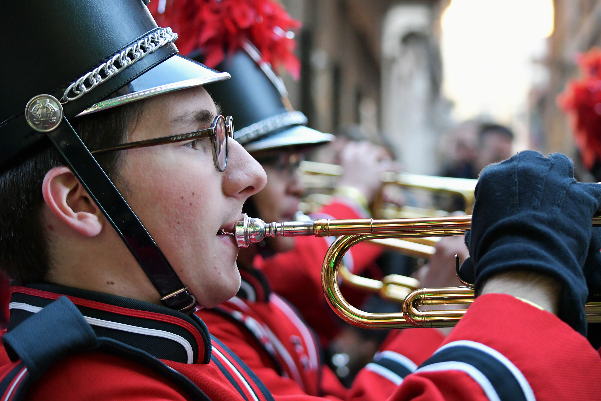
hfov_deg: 24.6
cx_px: 300
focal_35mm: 82
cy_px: 200
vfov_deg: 16.6
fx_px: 1377
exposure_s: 1/320
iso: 2200
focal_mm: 55
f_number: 4.5
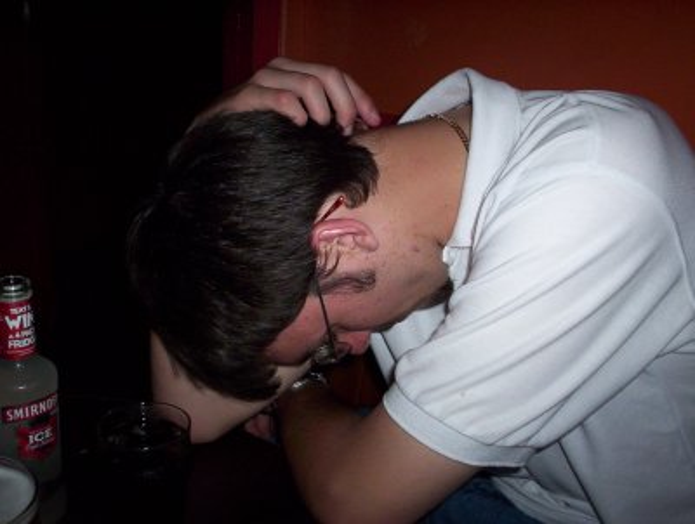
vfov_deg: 37.9
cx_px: 348
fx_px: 765
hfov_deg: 48.9
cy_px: 262
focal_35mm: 38
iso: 140
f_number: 4.5
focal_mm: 4.99
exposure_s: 1/60
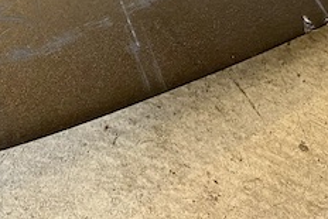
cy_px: -73
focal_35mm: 70
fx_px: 638
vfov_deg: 18.1
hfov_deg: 28.1
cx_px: 58
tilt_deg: -54.5
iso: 200
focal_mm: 4.25
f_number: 1.8
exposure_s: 1/60
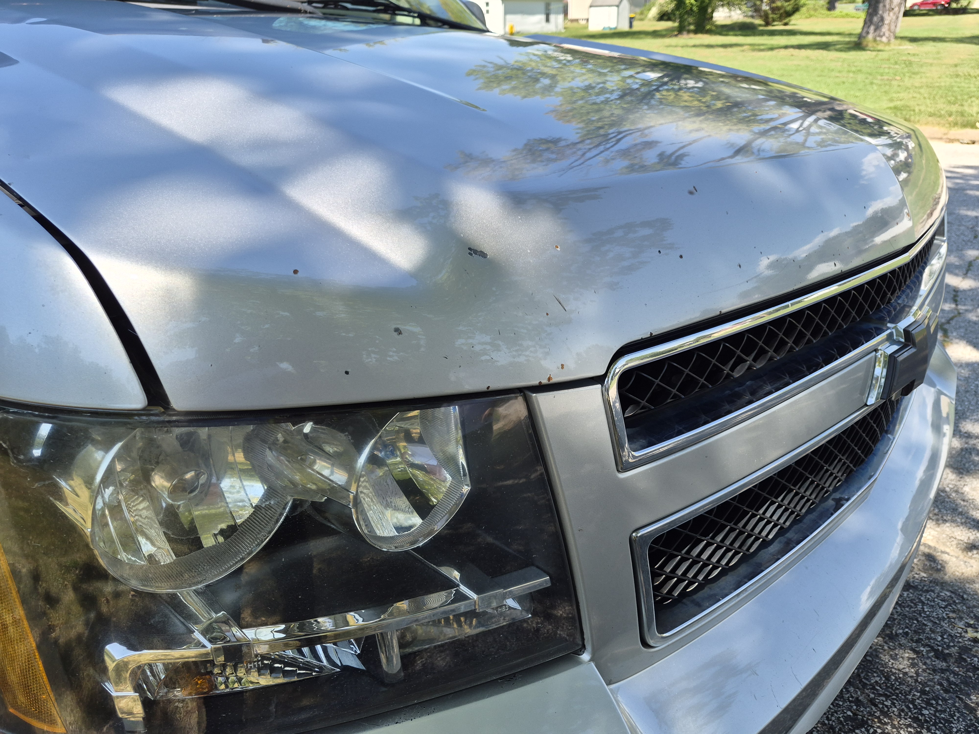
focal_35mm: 23
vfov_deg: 58.9
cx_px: 490
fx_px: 650
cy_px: 367
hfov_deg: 73.9
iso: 80
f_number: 1.8
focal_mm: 5.4
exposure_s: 1/1968
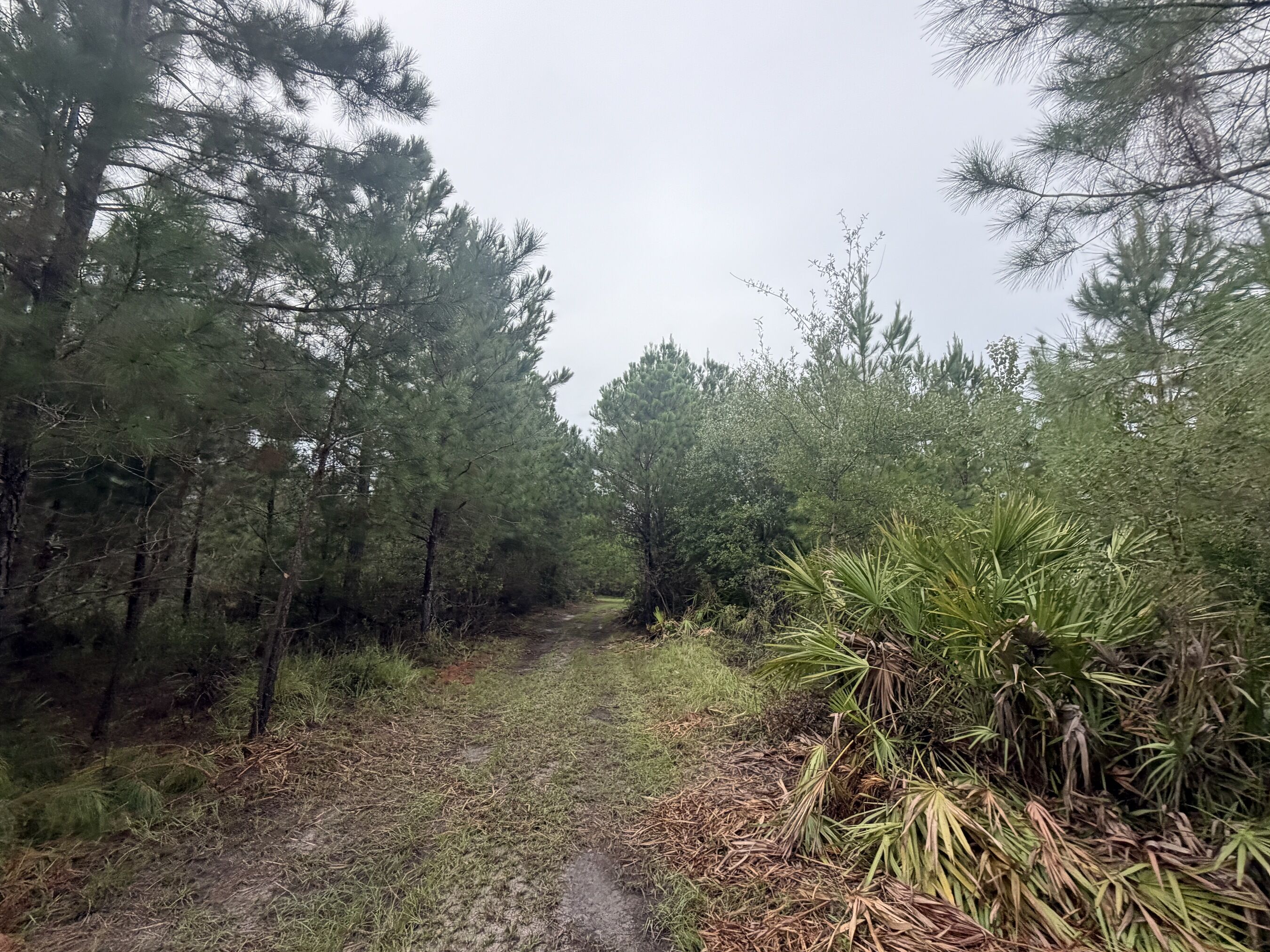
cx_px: 649
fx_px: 587
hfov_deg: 94.5
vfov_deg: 78.1
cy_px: 475
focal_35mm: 16
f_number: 2.2
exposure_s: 1/770
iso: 40
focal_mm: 2.22
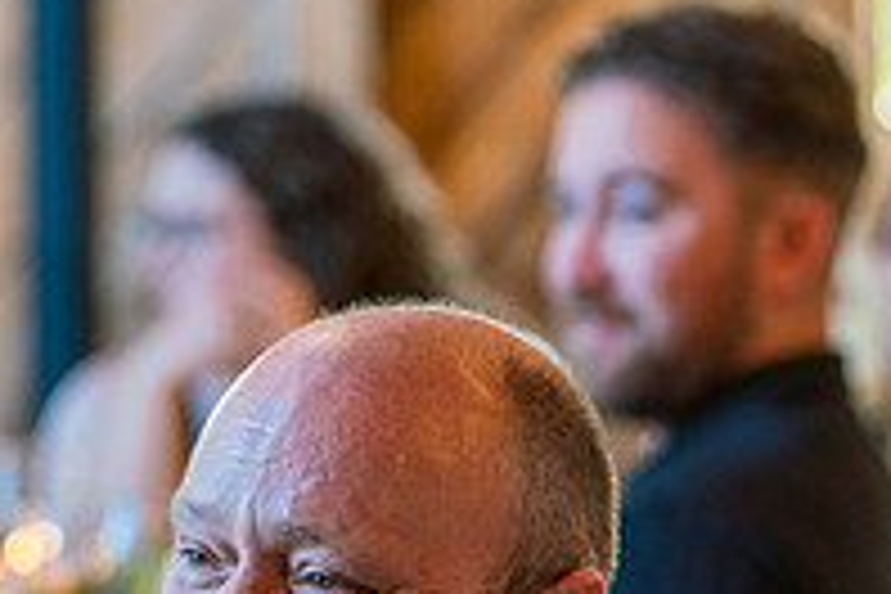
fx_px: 6806
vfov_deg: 5.0
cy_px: 767
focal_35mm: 275
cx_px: 788
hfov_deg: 7.5
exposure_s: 1/320
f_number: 2.8
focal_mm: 94
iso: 1000
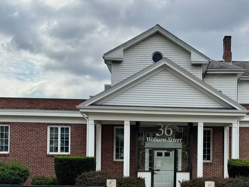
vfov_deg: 33.2
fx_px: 309
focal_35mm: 43
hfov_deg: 43.4
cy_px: 128
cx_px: 160
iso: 80
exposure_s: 1/3802
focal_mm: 6.76
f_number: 1.78
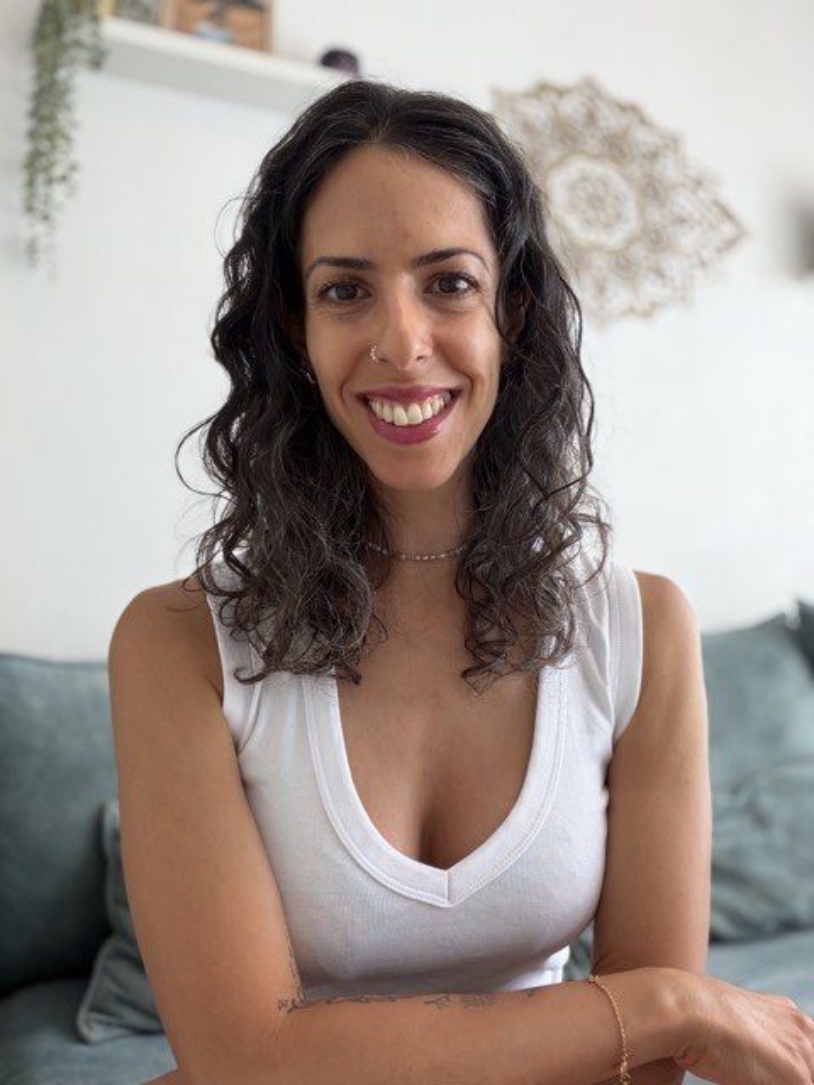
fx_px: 941
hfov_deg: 46.8
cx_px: 407
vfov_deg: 60.0
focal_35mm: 30
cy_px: 542
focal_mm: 2.71
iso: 50
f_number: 1.9
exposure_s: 1/50
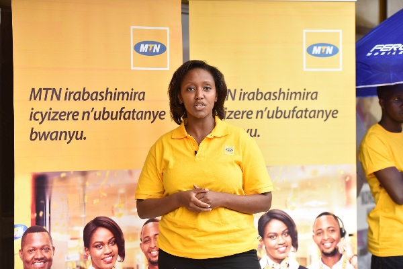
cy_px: 134
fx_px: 1254
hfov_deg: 18.3
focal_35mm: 112
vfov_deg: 12.2
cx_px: 202
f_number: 3.2
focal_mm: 112
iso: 200
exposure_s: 1/160
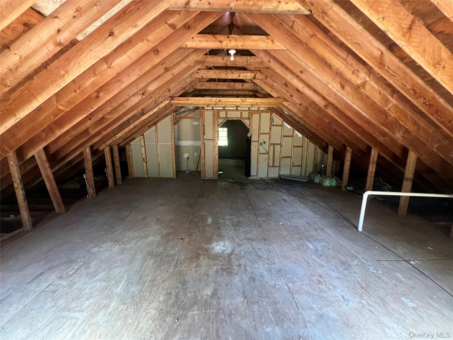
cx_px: 226
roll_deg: -0.5
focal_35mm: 13
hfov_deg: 106.2
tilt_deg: -7.4
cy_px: 170
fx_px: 170
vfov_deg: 89.9
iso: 640
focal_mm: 1.57
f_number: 1.8
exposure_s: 1/60
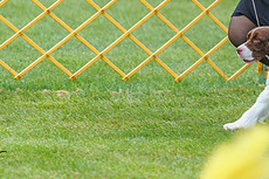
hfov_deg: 4.1
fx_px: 3771
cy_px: -44
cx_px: 269
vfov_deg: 2.7
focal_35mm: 505
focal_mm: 200
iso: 640
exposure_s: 1/640
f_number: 2.8
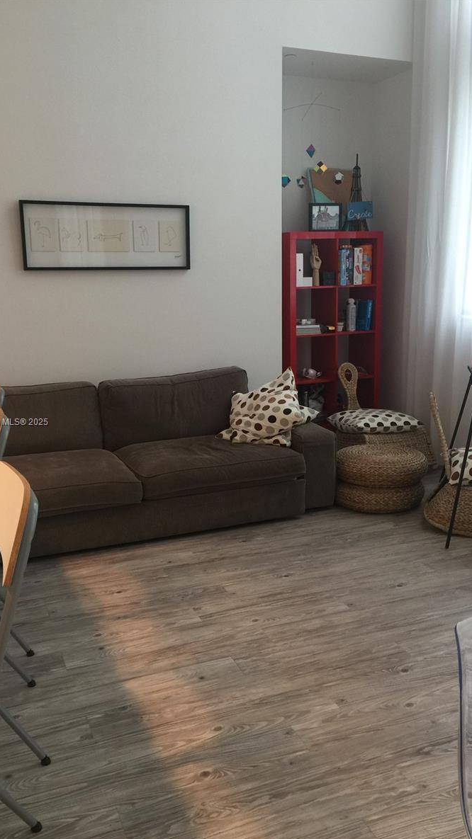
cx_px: 237
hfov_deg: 36.7
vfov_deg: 61.0
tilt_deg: -10.3
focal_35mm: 32
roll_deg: +0.7
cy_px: 423
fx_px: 712
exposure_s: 1/15
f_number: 2.2
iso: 40
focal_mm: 4.15
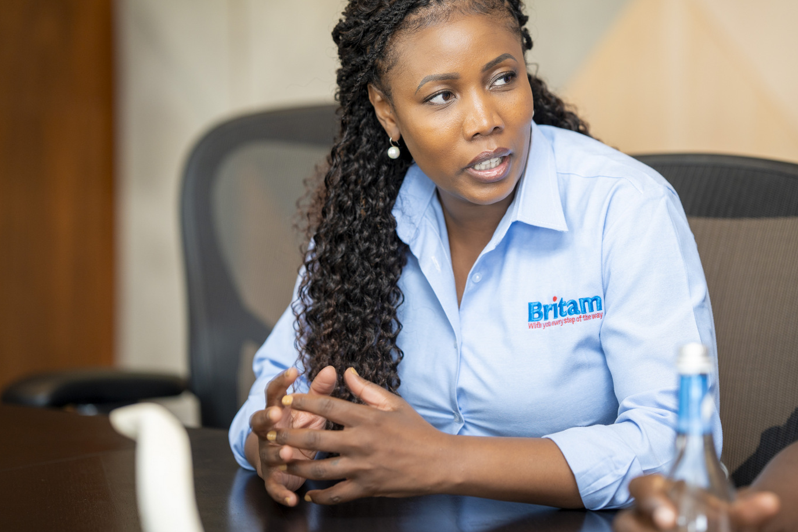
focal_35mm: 118
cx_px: 495
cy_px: 169
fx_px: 2616
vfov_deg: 11.6
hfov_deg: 17.3
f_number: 2
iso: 200
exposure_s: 1/100
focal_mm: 85
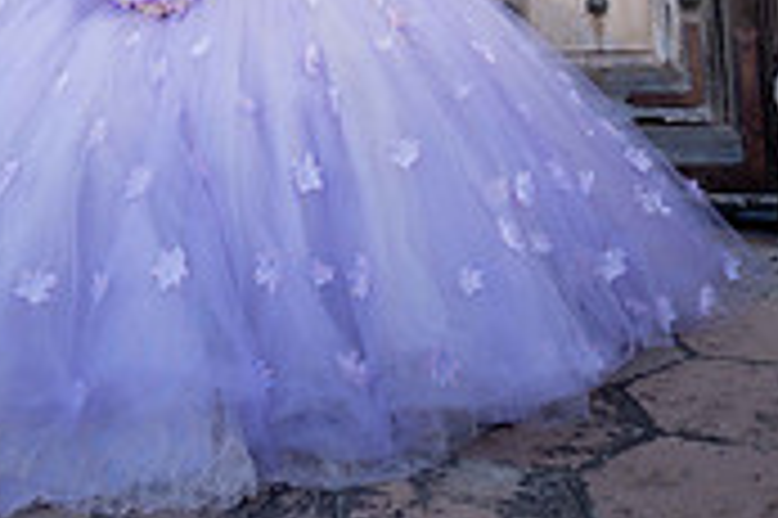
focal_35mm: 52
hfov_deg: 38.1
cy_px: -437
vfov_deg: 19.1
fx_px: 1123
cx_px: 315
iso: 125
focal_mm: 20
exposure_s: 1/500
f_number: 2.8
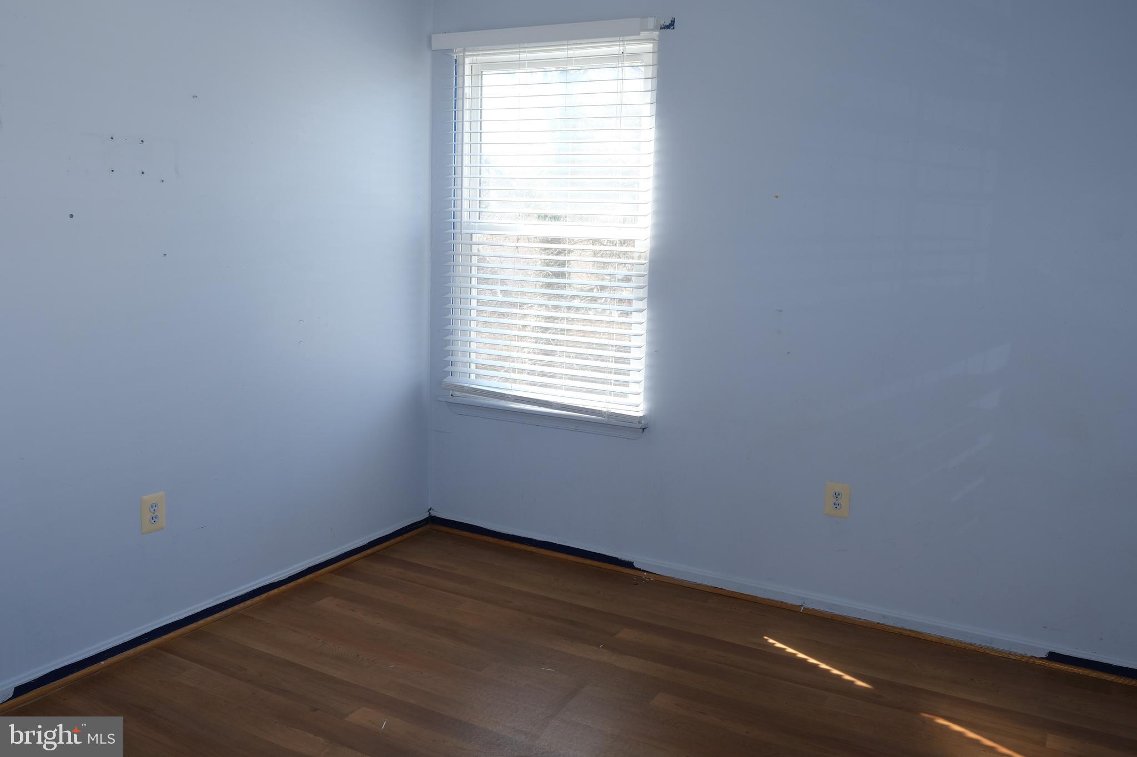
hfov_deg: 67.4
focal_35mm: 27
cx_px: 568
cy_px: 378
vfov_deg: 47.9
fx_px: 852
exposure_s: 1/60
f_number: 6.4
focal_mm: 18
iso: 400
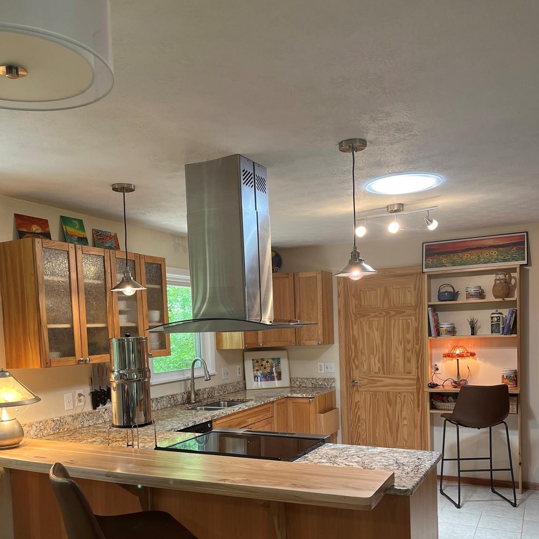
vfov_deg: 51.8
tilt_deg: -3.0
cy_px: 349
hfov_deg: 52.5
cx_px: 270
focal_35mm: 31
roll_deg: +2.9
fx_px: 546
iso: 80
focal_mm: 5.1
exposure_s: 1/60
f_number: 1.6
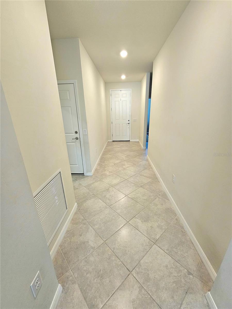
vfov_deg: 106.2
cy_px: 154
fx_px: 116
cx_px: 116
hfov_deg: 89.9
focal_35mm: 13
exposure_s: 1/60.2
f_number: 2.2
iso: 200
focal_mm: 2.2
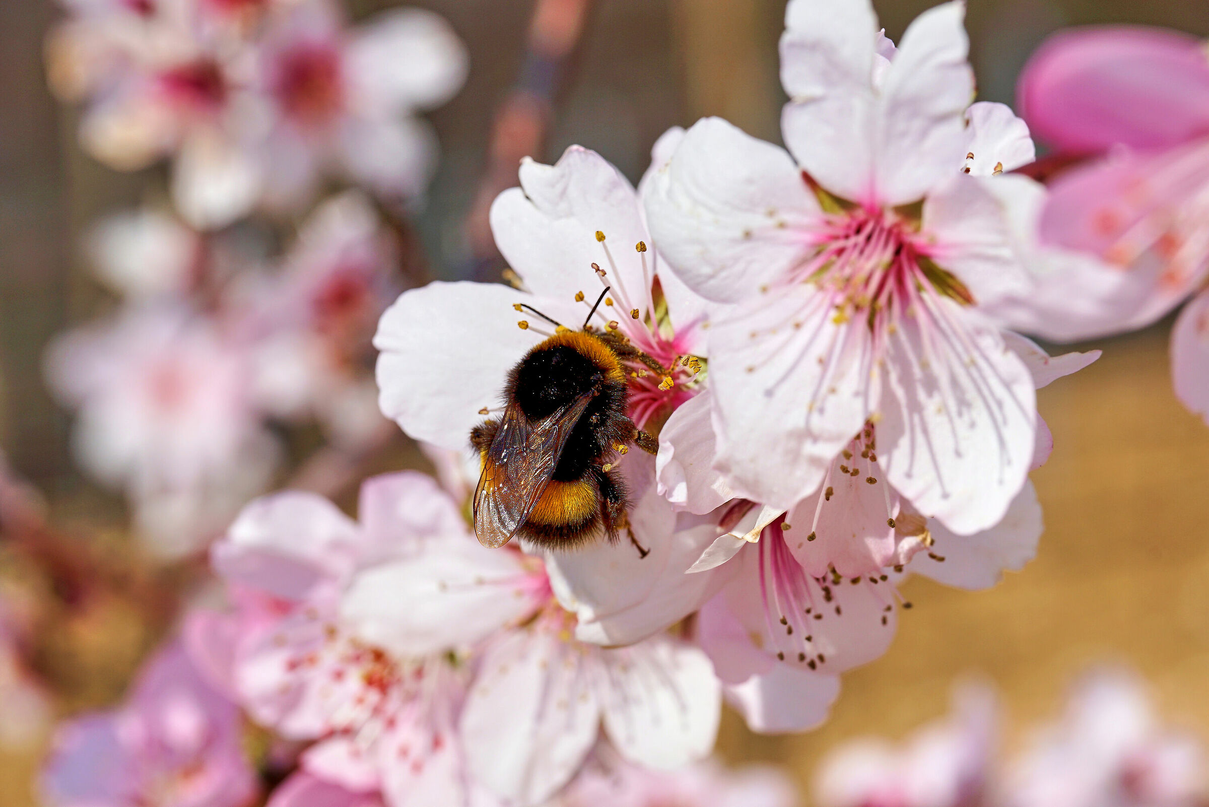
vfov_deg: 13.1
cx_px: 604
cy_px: 404
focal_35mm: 105
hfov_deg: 19.4
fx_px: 3527
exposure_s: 1/500
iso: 100
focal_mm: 70
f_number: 8
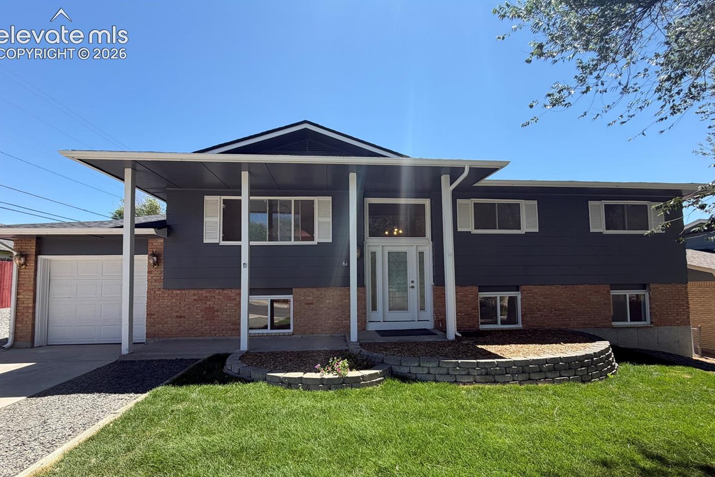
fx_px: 298
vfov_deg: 76.9
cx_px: 356
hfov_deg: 100.4
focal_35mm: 15
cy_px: 272
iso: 40
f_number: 2.2
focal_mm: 2.22
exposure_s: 1/694
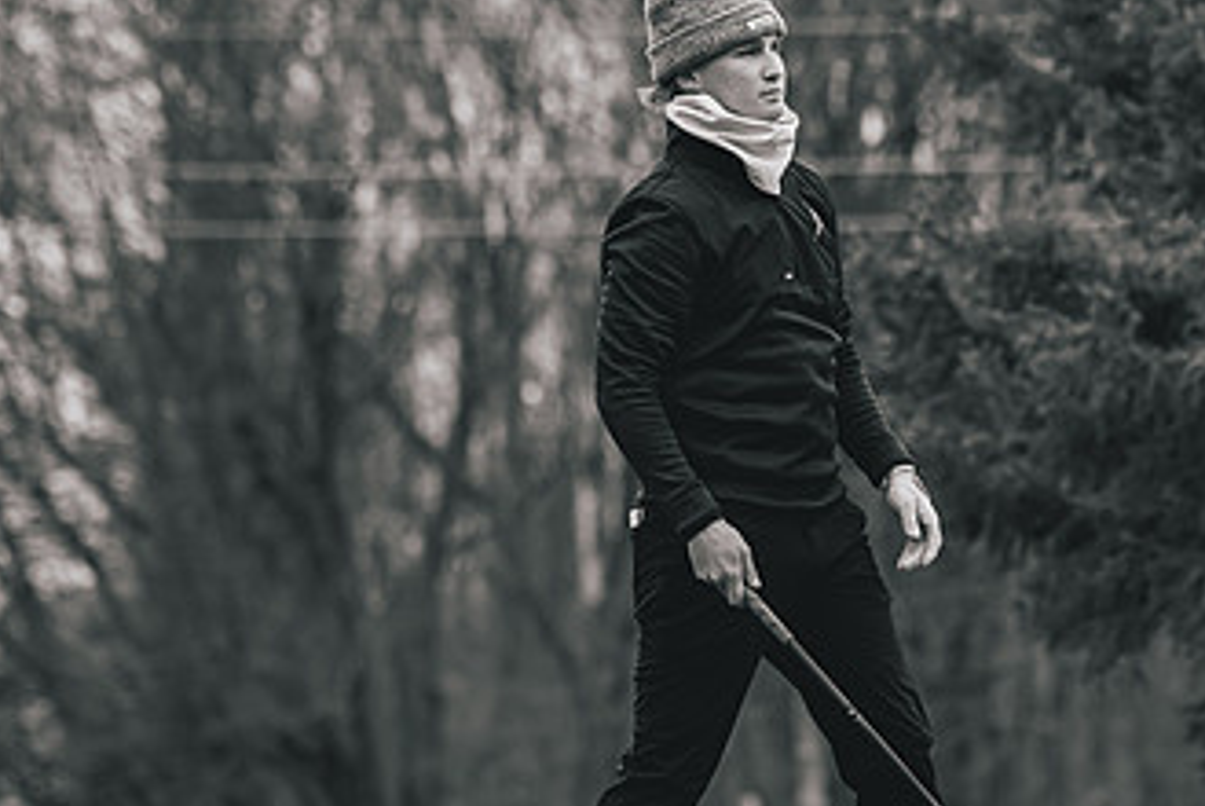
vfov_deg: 7.0
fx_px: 6600
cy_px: 432
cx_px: 718
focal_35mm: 197
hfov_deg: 10.4
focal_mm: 106
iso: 640
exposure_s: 1/3200
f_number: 2.8
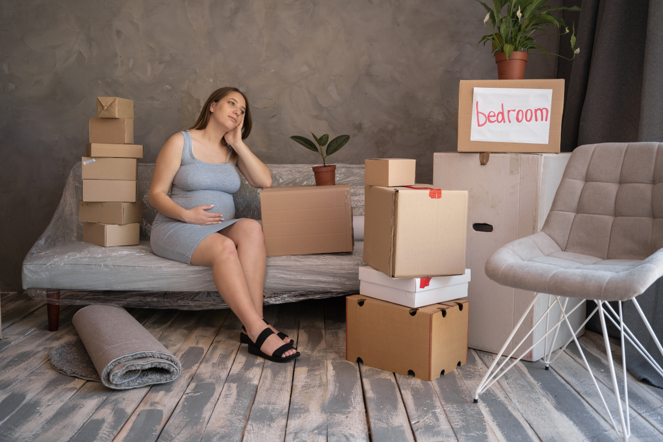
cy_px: 221
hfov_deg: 54.4
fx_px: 645
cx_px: 332
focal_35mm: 35
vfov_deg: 37.9
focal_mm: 35
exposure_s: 1/125
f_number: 2.8
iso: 200
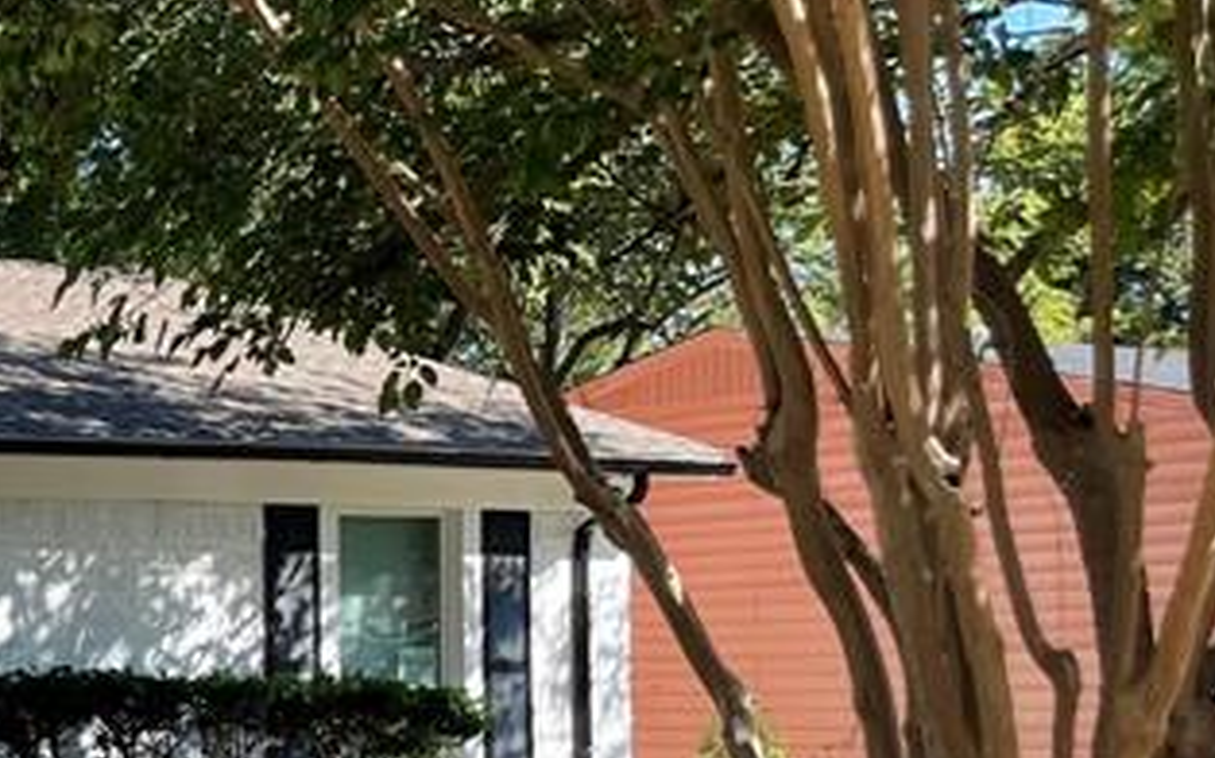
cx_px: -650
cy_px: 654
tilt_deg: -0.3
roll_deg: -0.2
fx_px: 2979
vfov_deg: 14.4
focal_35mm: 90
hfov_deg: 19.7
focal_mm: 4.2
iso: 32
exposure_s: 1/1689
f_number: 1.6
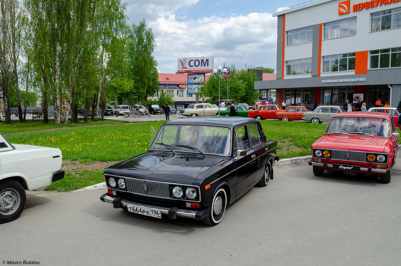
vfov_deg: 47.7
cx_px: 200
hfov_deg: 67.5
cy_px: 133
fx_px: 300
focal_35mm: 27
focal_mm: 18
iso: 200
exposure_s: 1/500
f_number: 8
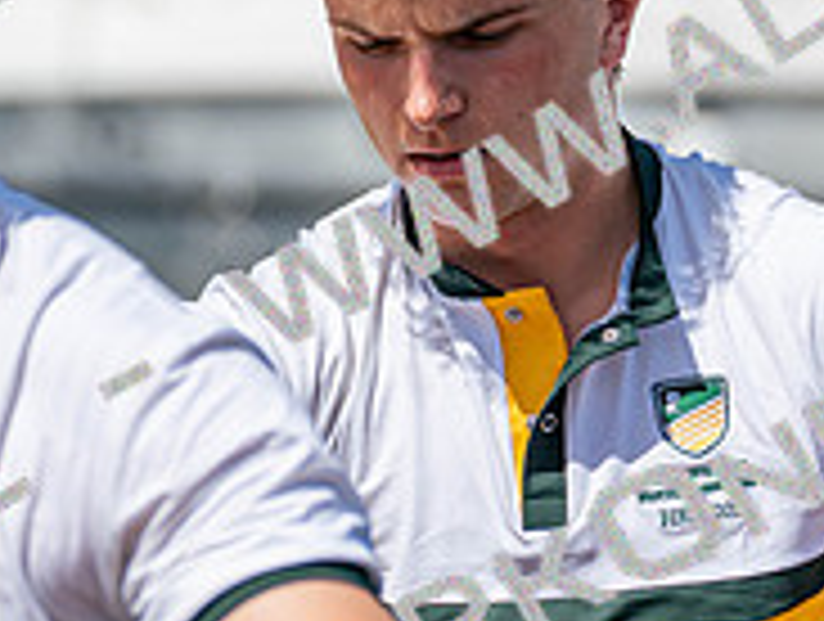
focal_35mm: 575
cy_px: 358
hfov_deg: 3.4
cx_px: 783
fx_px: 13714
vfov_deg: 2.6
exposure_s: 1/1600
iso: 100
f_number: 5.6
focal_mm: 189
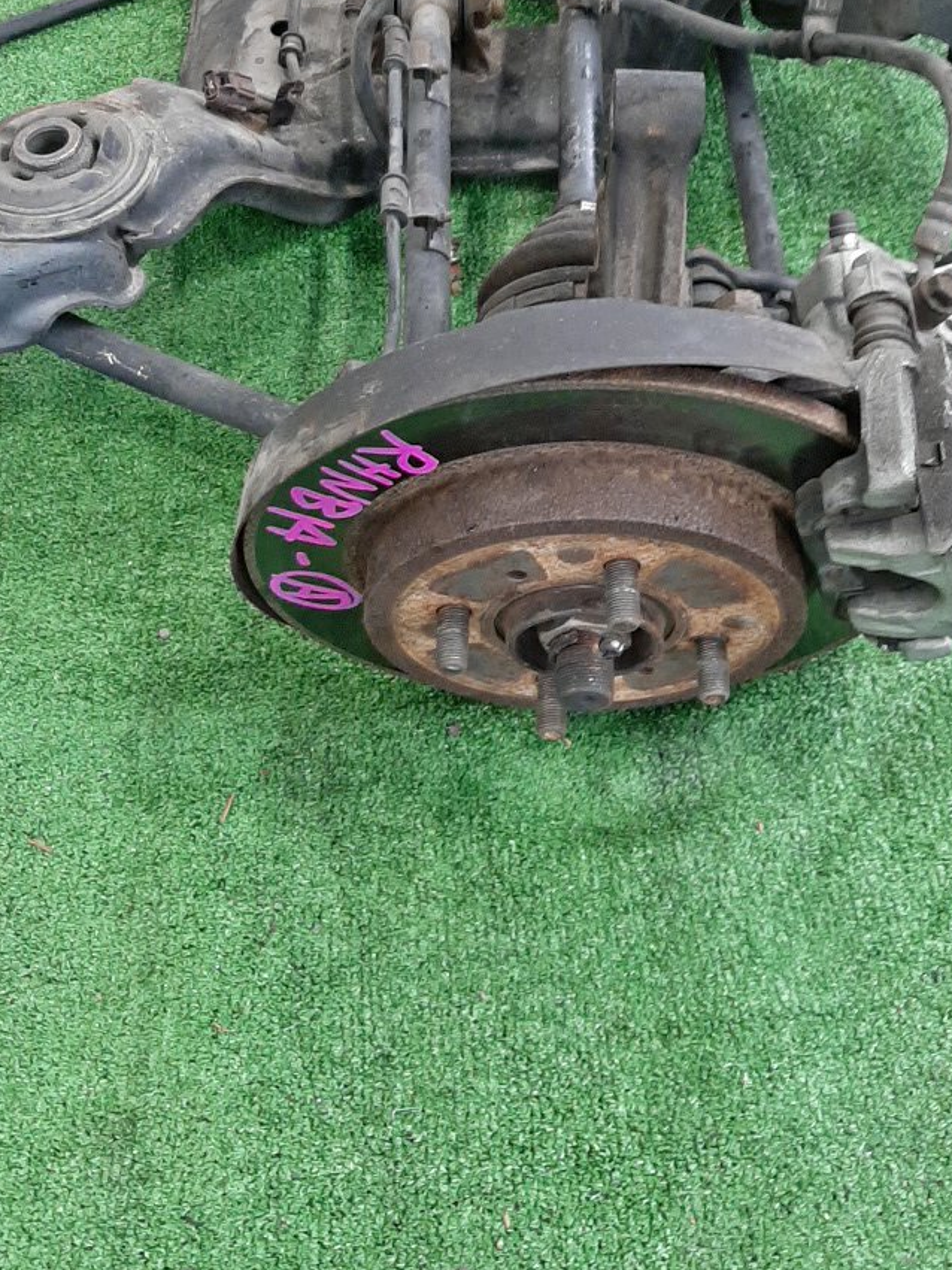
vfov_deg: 42.5
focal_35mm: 44
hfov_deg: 32.9
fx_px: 1614
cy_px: 440
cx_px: 509
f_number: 1.7
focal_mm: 3.93
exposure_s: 1/25
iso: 224
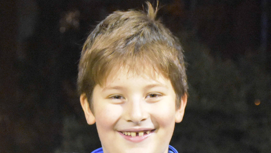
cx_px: 135
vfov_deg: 10.5
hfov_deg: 18.8
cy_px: 155
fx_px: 819
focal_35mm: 114
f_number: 4.5
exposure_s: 1/40
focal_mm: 48
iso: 12800
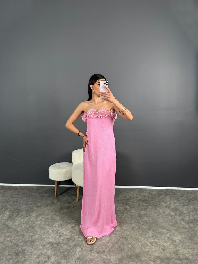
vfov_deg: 71.6
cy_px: 132
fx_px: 183
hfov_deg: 56.8
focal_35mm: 24
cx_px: 99
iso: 64
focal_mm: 6.86
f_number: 1.78
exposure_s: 1/100
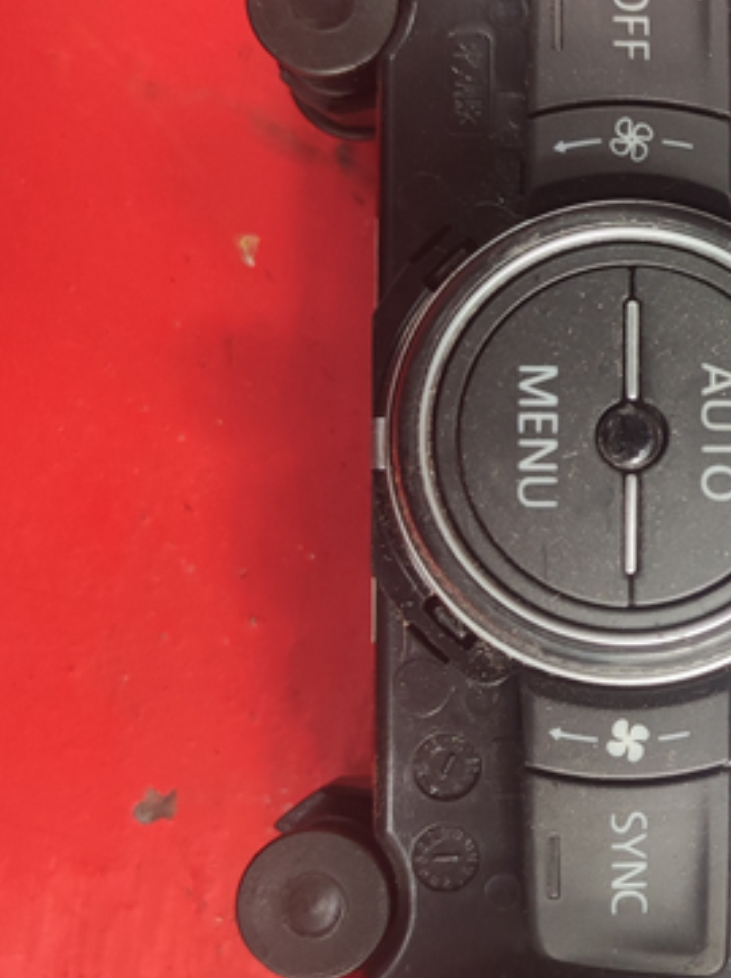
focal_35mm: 71
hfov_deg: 19.8
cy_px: 455
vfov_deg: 27.4
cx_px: 807
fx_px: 2003
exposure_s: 1/100
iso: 196
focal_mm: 4.7
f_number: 1.79
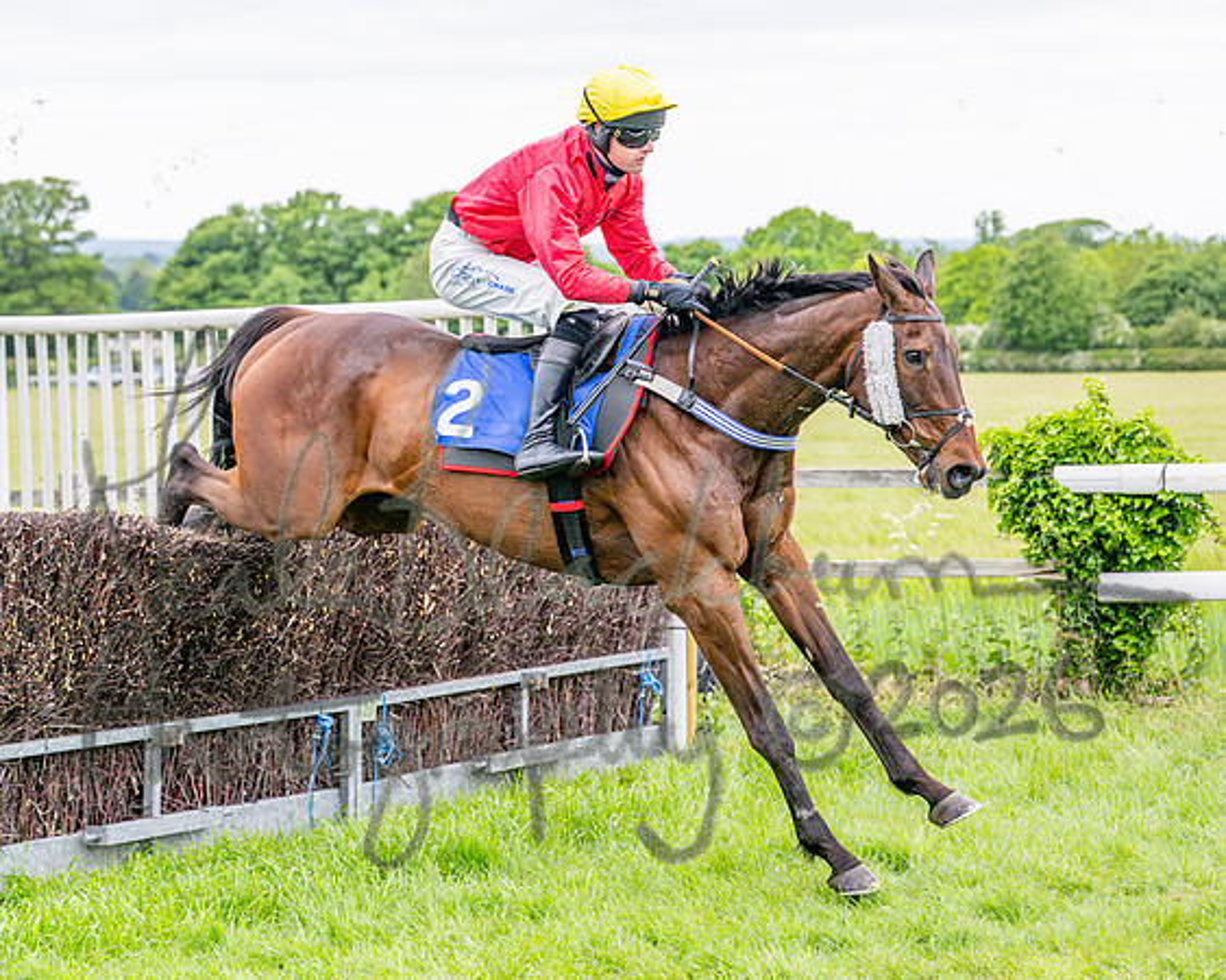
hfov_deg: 19.2
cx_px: 657
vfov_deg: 15.4
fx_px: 3632
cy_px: 393
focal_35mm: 100
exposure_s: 1/1600
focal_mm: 70
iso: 400
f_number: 4
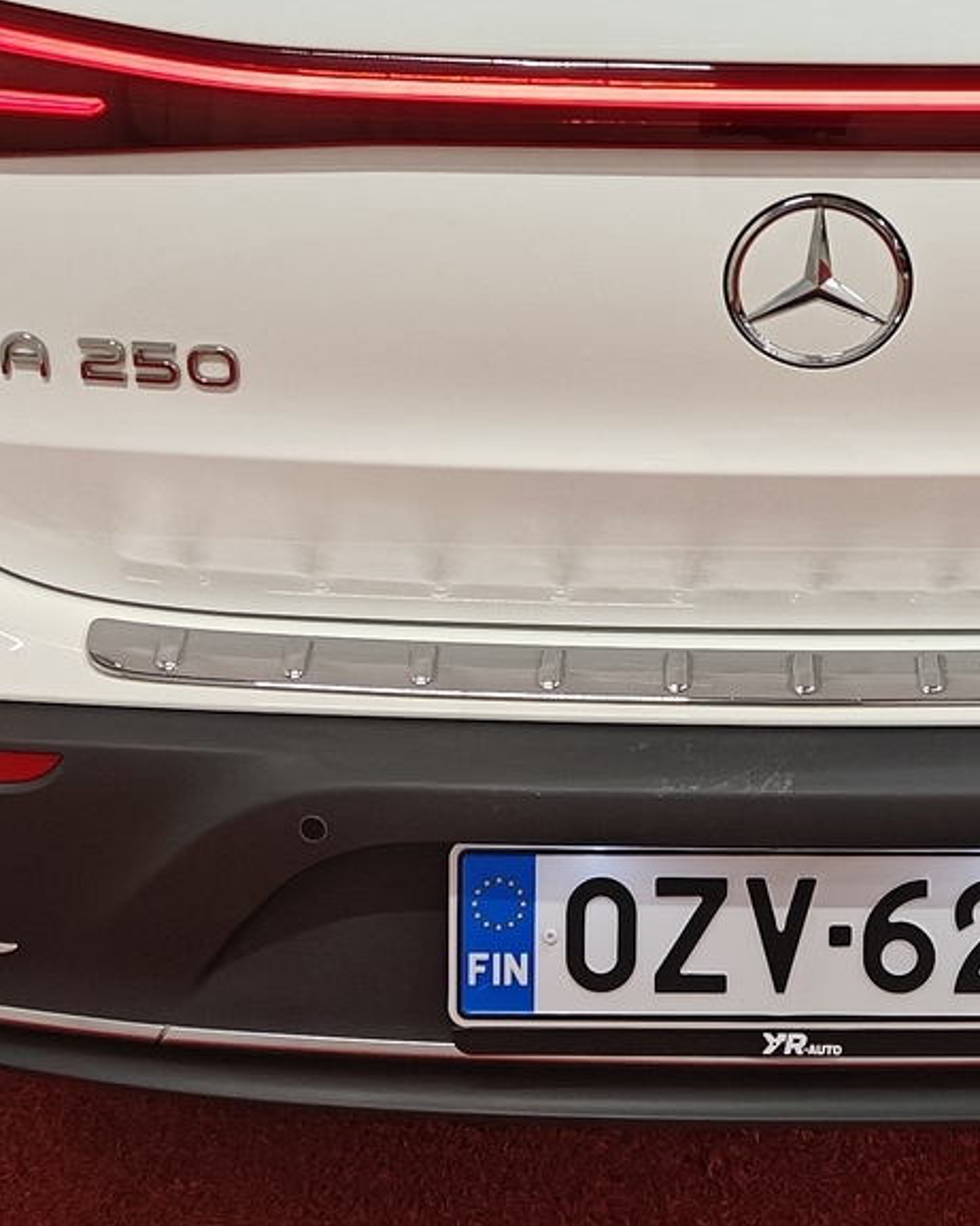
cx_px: 778
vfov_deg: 24.1
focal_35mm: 78
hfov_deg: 19.5
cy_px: 251
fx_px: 2830
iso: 80
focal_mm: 5.59
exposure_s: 1/120
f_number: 1.8
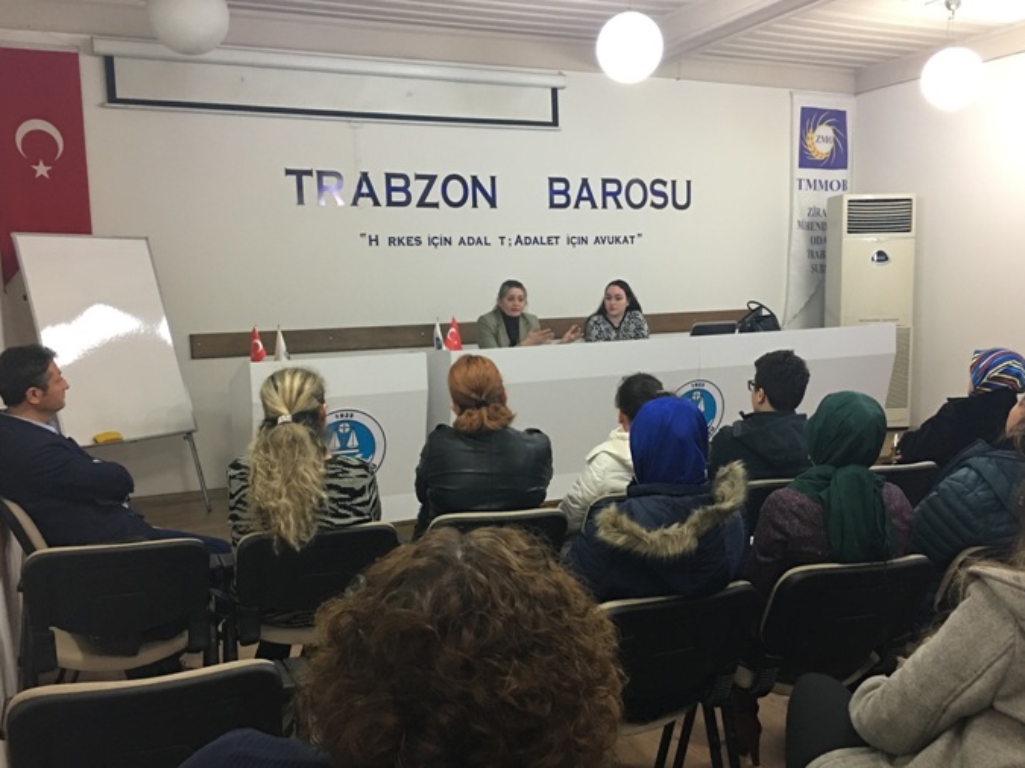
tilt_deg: -6.2
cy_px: 428
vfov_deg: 42.9
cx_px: 550
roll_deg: +1.9
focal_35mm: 33
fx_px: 977
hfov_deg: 55.3
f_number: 2.2
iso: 80
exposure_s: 1/10
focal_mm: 4.15
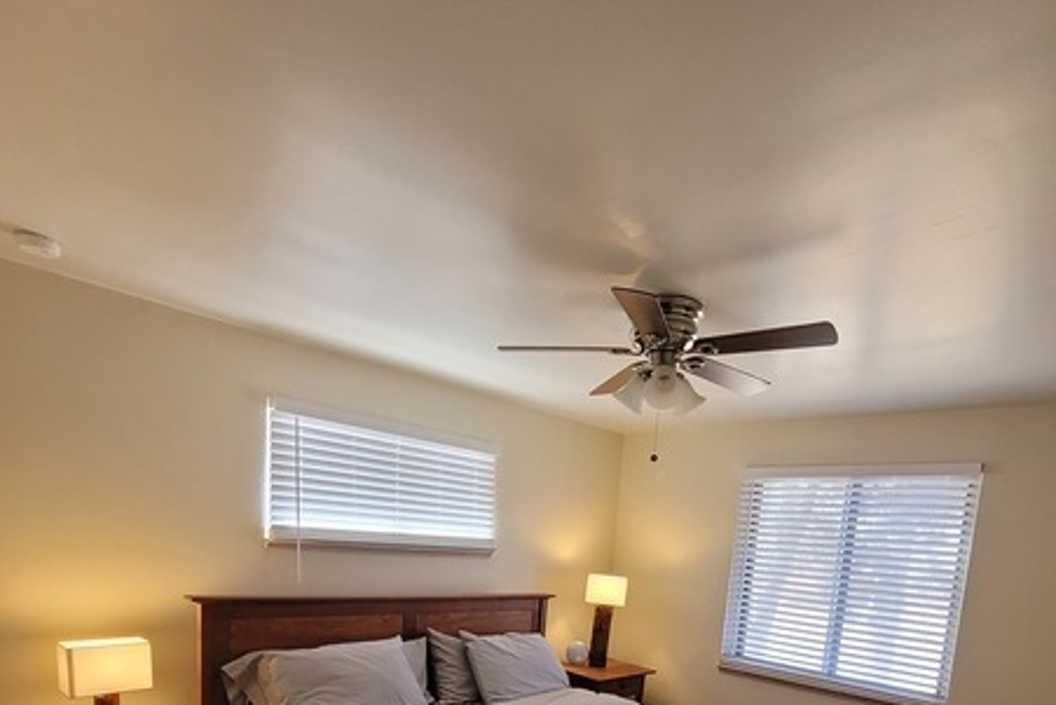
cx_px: 564
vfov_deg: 54.6
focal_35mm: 20
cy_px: 624
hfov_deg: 83.8
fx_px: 587
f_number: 2.2
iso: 200
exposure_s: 1/60
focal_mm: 2.2
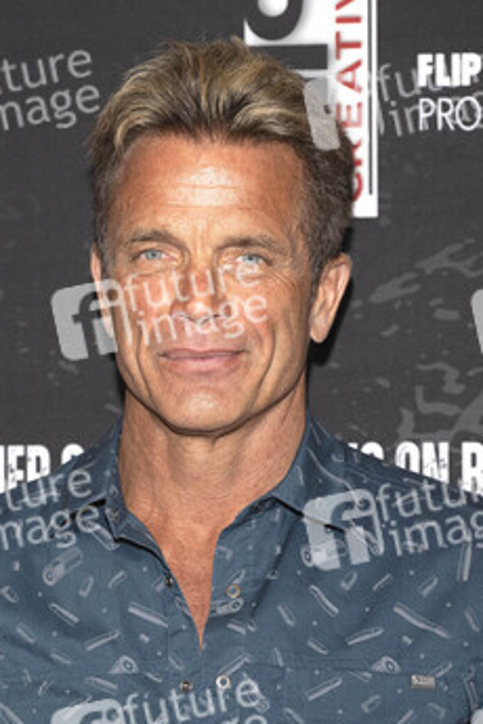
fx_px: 2214
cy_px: 416
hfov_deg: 12.5
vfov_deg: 18.6
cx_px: 220
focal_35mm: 110
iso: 800
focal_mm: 95
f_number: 5.6
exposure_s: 1/200
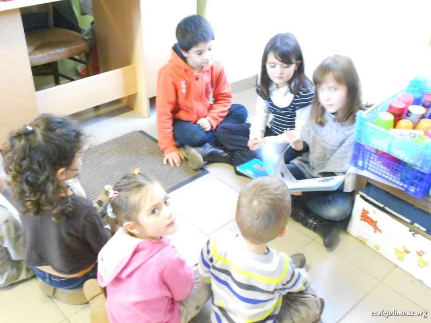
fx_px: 461
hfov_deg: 50.1
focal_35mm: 37
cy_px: 162
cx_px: 216
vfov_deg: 38.7
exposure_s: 1/6
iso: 800
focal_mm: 6.9
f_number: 3.9
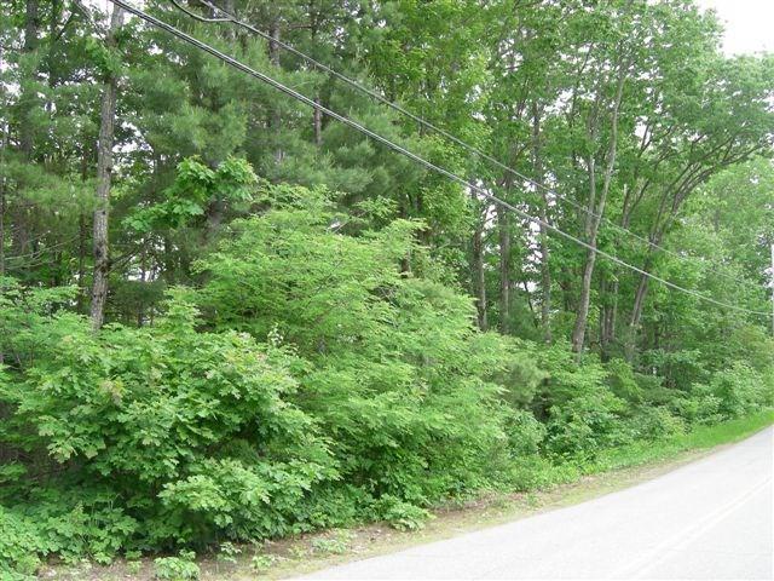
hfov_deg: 51.4
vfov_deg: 39.7
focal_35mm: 36
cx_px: 387
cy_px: 290
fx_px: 805
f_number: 3.4
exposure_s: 1/61.7
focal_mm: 7.5
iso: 64
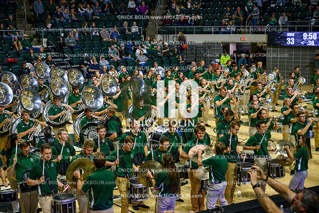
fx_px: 620
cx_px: 160
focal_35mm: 70
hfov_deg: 28.8
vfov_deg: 19.5
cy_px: 106
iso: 3200
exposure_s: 1/800
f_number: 4.5
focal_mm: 70
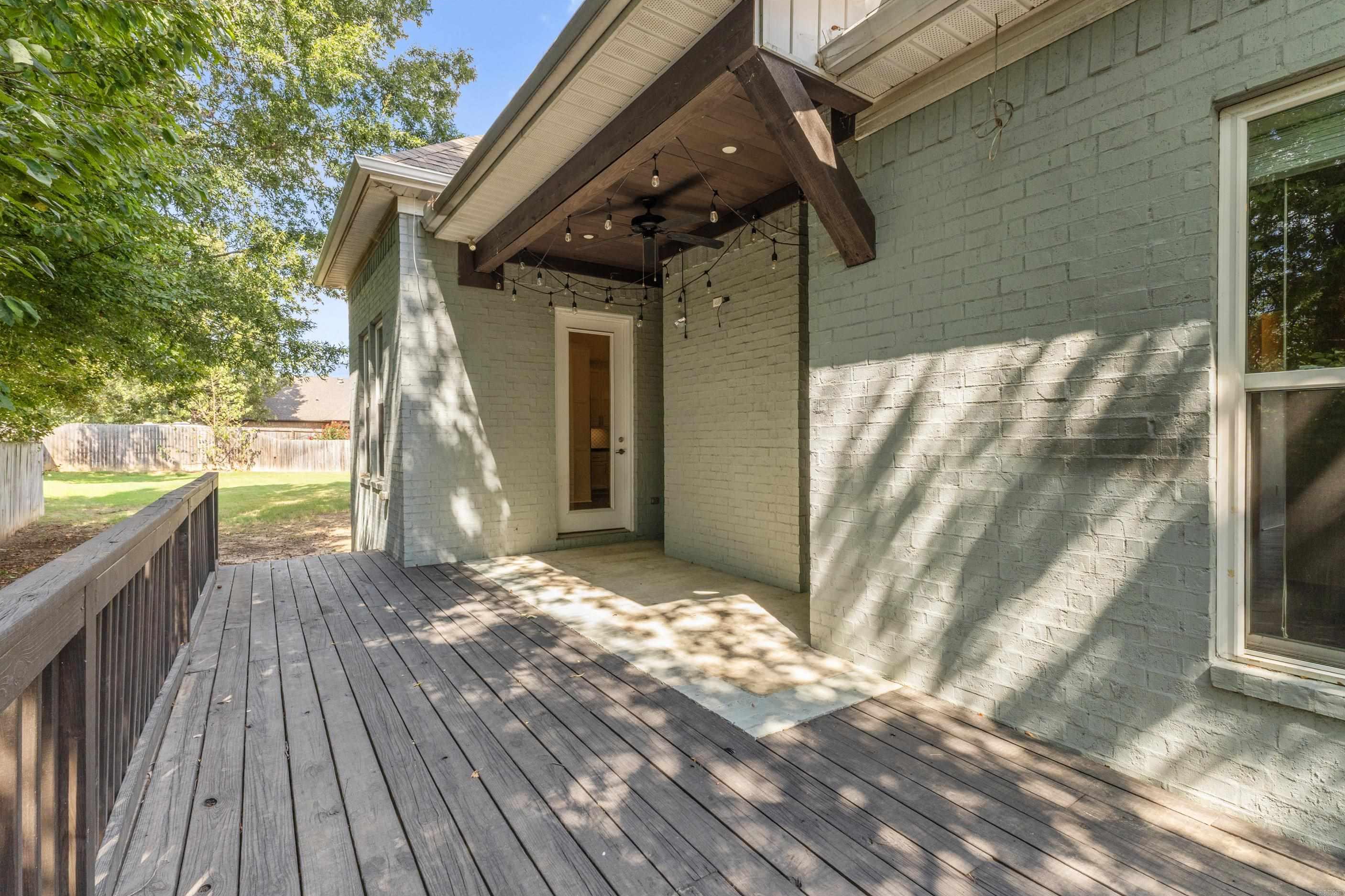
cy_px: 421
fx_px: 598
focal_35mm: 16
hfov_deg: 96.7
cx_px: 648
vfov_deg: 73.7
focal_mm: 10
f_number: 8
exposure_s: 1/100
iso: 250
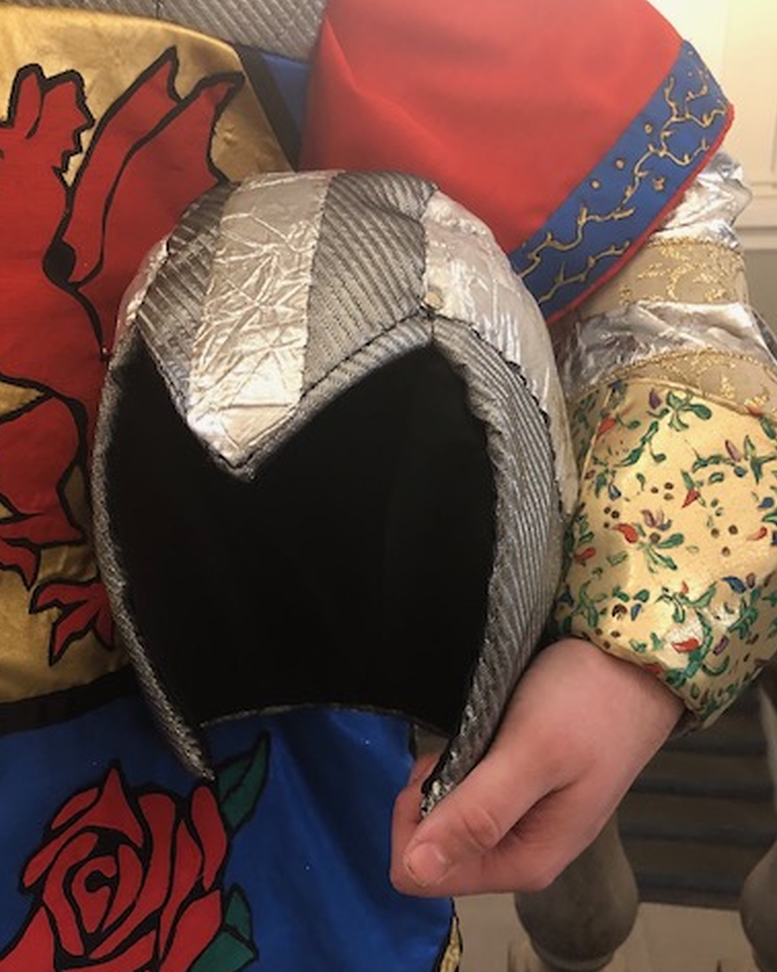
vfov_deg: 49.1
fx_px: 1064
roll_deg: +2.5
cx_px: 317
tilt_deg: -22.6
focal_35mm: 37
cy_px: 491
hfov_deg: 40.0
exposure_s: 1/11
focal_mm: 3.99
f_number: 1.8
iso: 100
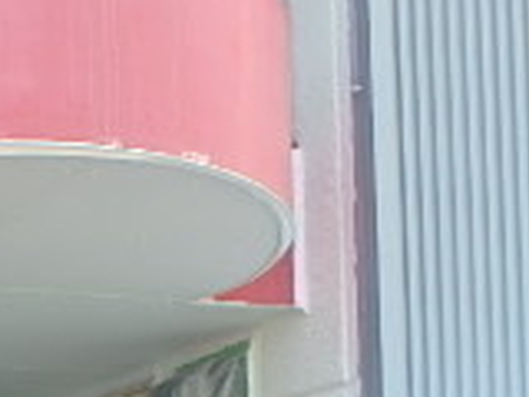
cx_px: -119
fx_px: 1284
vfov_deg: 15.3
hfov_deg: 21.5
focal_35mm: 84
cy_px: 708
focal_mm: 3.7
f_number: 3.5
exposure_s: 1/125
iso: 125
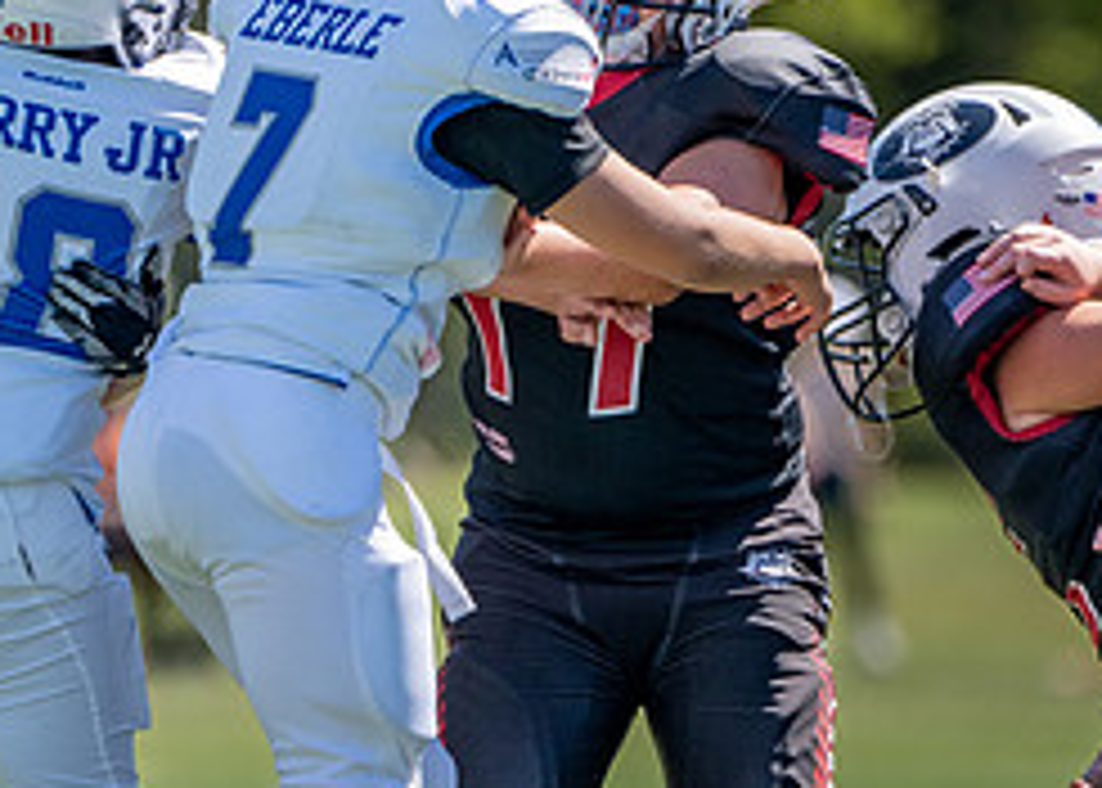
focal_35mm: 1134
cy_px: 544
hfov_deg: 1.8
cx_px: 534
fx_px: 35492
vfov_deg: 1.3
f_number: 5.6
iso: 400
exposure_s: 1/1600
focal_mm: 400
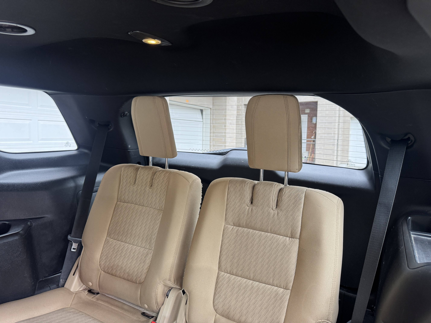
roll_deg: -0.7
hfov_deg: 71.6
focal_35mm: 24
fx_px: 299
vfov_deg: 56.8
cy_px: 162
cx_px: 216
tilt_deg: -4.4
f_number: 1.78
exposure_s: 1/50
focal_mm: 6.76
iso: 160
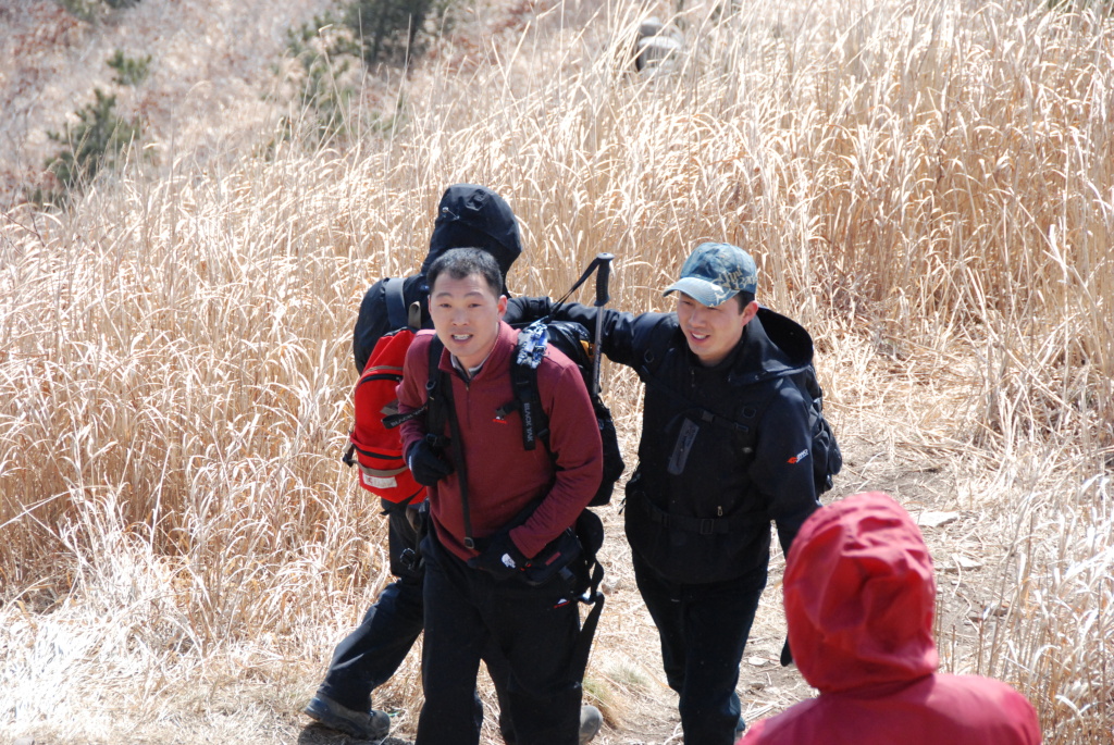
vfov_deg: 8.7
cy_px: 372
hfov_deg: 13.0
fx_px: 4879
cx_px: 557
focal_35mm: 158
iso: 800
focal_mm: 105
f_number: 8
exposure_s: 1/1000
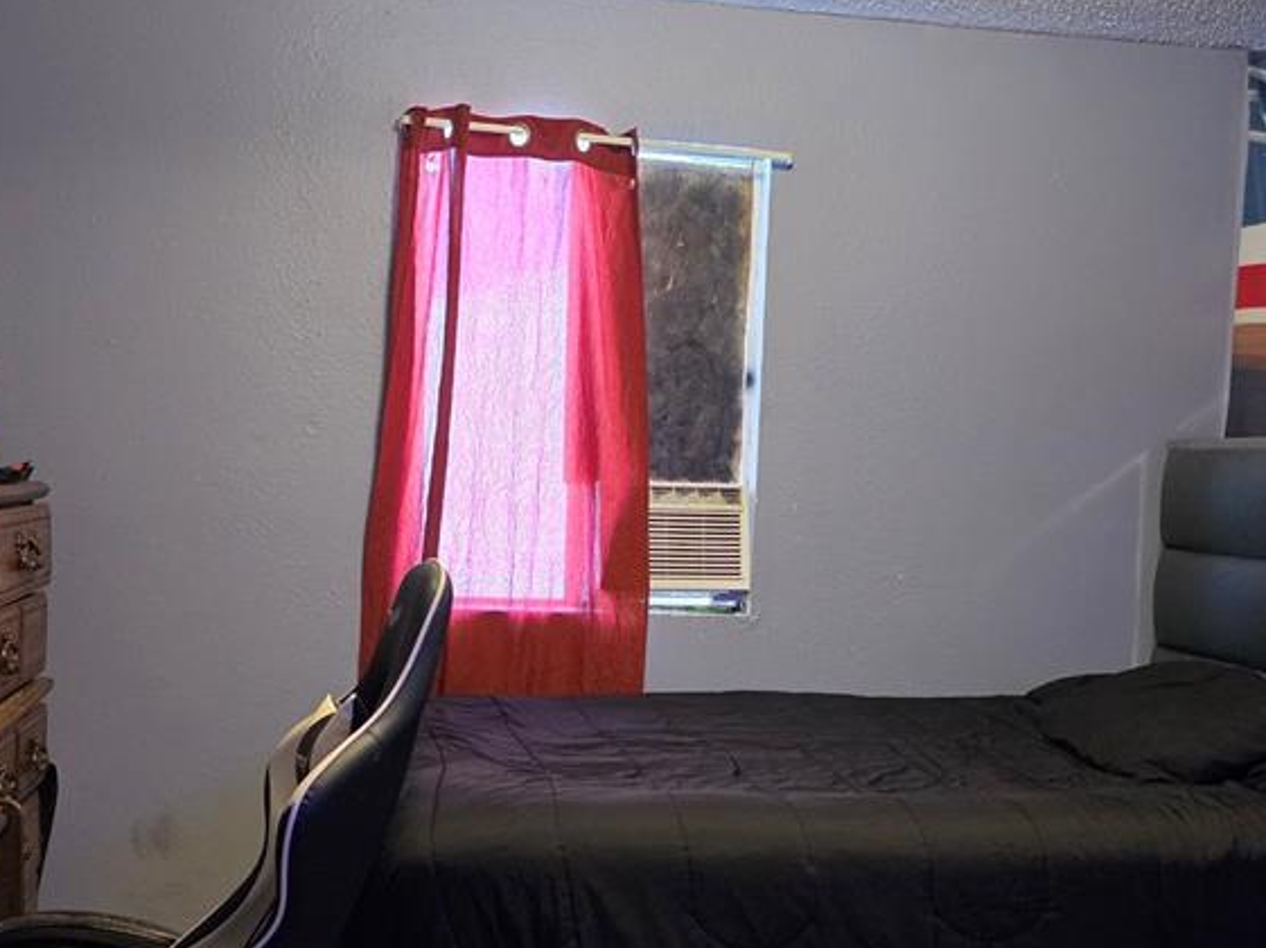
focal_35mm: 42
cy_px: 642
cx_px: 652
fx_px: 1535
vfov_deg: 34.0
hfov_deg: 44.8
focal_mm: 6.5
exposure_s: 1/120
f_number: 1.4
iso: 1000
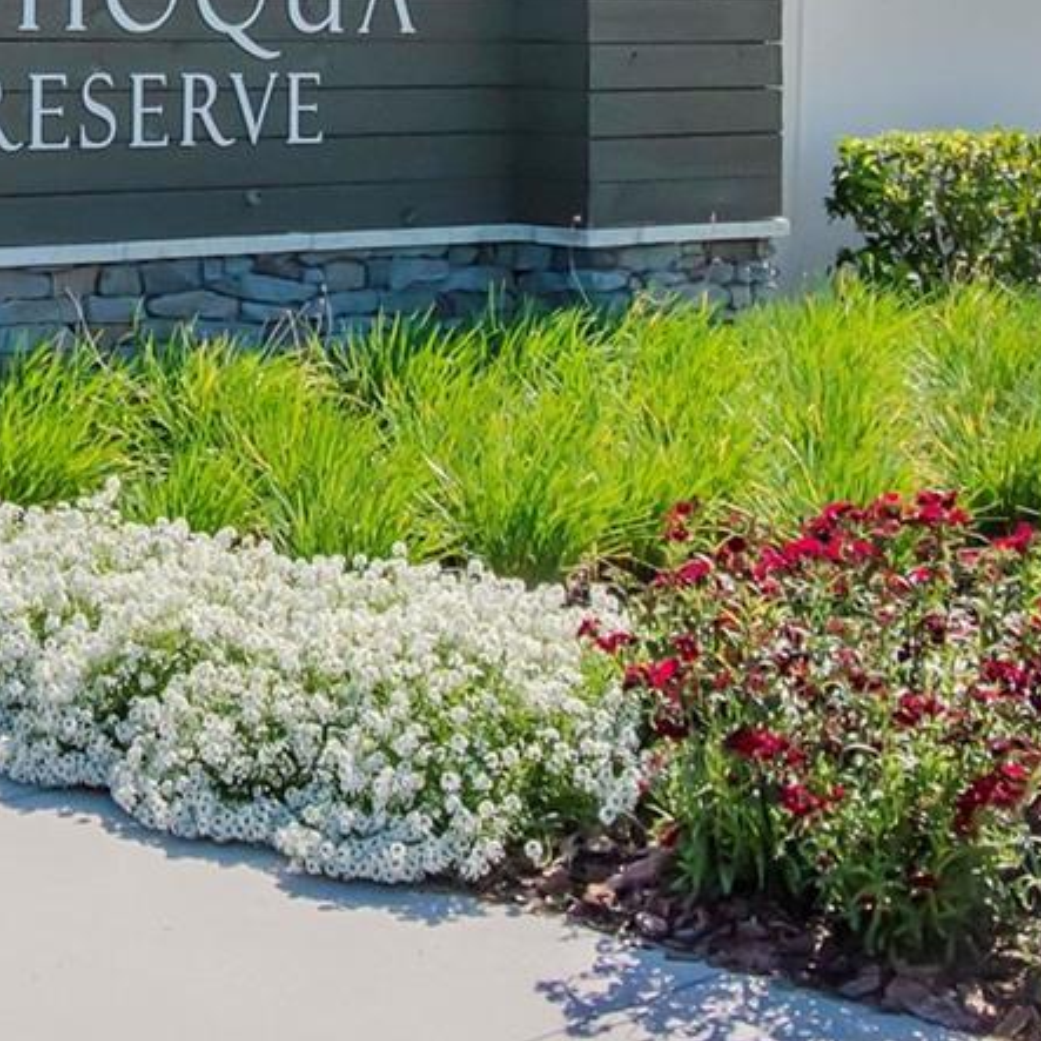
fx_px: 3130
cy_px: -110
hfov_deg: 18.4
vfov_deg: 18.2
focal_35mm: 92
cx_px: -21
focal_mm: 20
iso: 640
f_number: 6.3
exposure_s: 1/4000
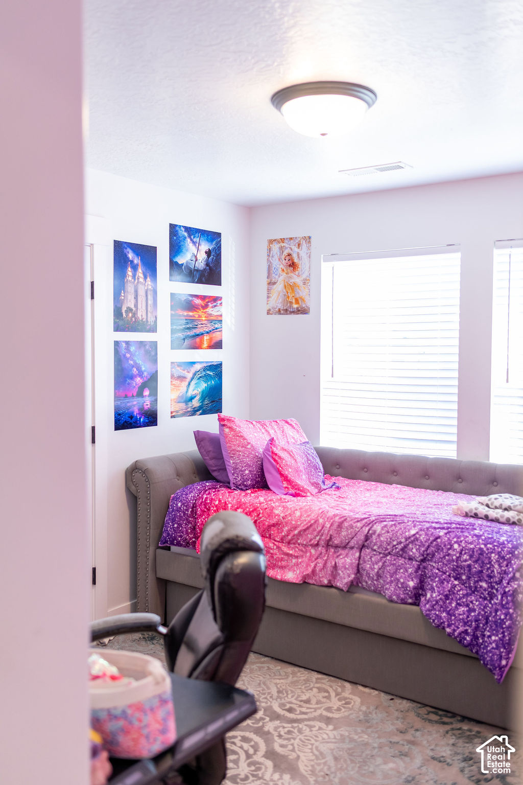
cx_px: 262
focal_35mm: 35
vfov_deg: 54.4
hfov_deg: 37.9
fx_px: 763
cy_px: 392
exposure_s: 1/200
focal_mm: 35
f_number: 2.5
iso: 640
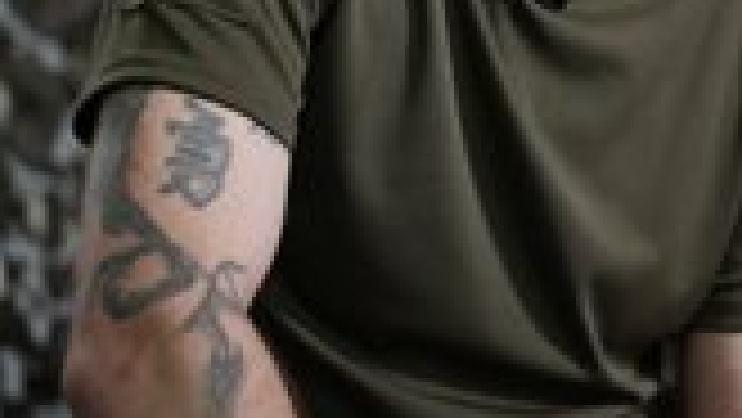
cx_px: 751
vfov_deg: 7.5
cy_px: -146
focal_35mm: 160
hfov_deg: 13.2
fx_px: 3150
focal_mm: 63
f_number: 2.8
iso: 6400
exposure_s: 1/250
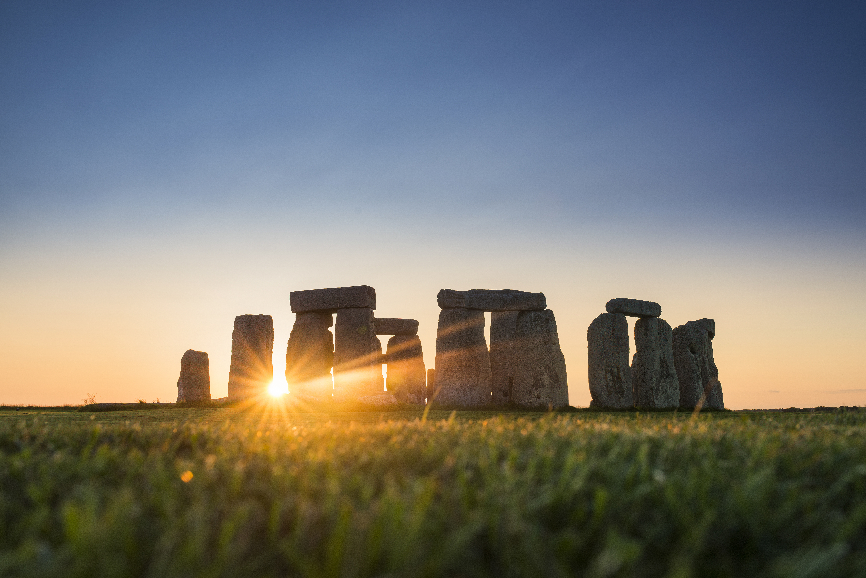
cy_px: 289
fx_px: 842
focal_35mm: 35
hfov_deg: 54.4
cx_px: 433
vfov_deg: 37.9
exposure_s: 1/80
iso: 200
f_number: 9
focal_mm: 35
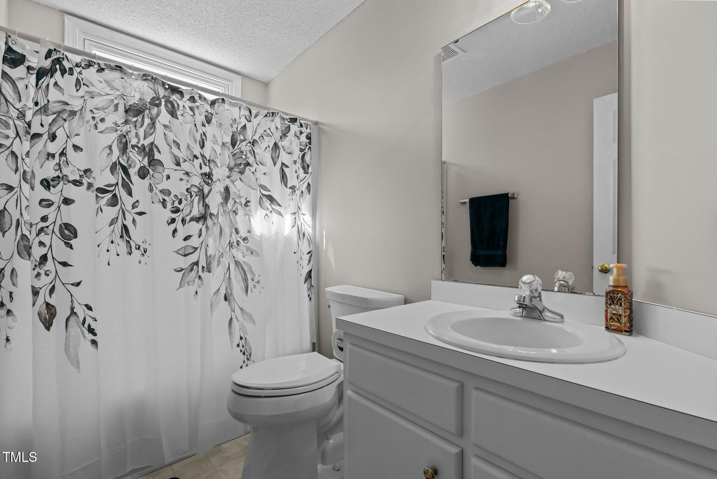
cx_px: 358
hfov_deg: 95.0
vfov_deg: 72.1
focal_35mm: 16
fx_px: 329
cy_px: 240
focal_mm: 16.5
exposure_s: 1/3
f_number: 8
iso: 250
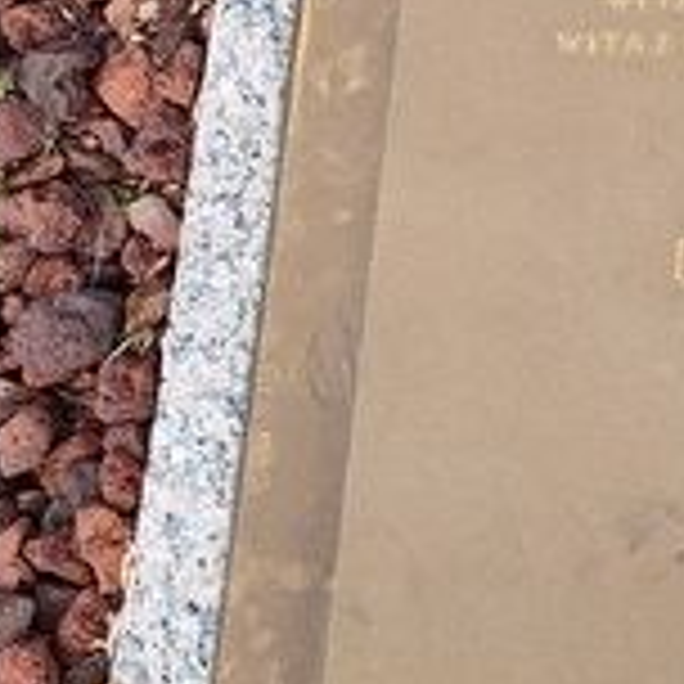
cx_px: 1008
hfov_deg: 15.1
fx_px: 2392
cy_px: 9
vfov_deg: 16.0
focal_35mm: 107
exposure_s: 1/659
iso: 100
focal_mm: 5.56
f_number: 1.8
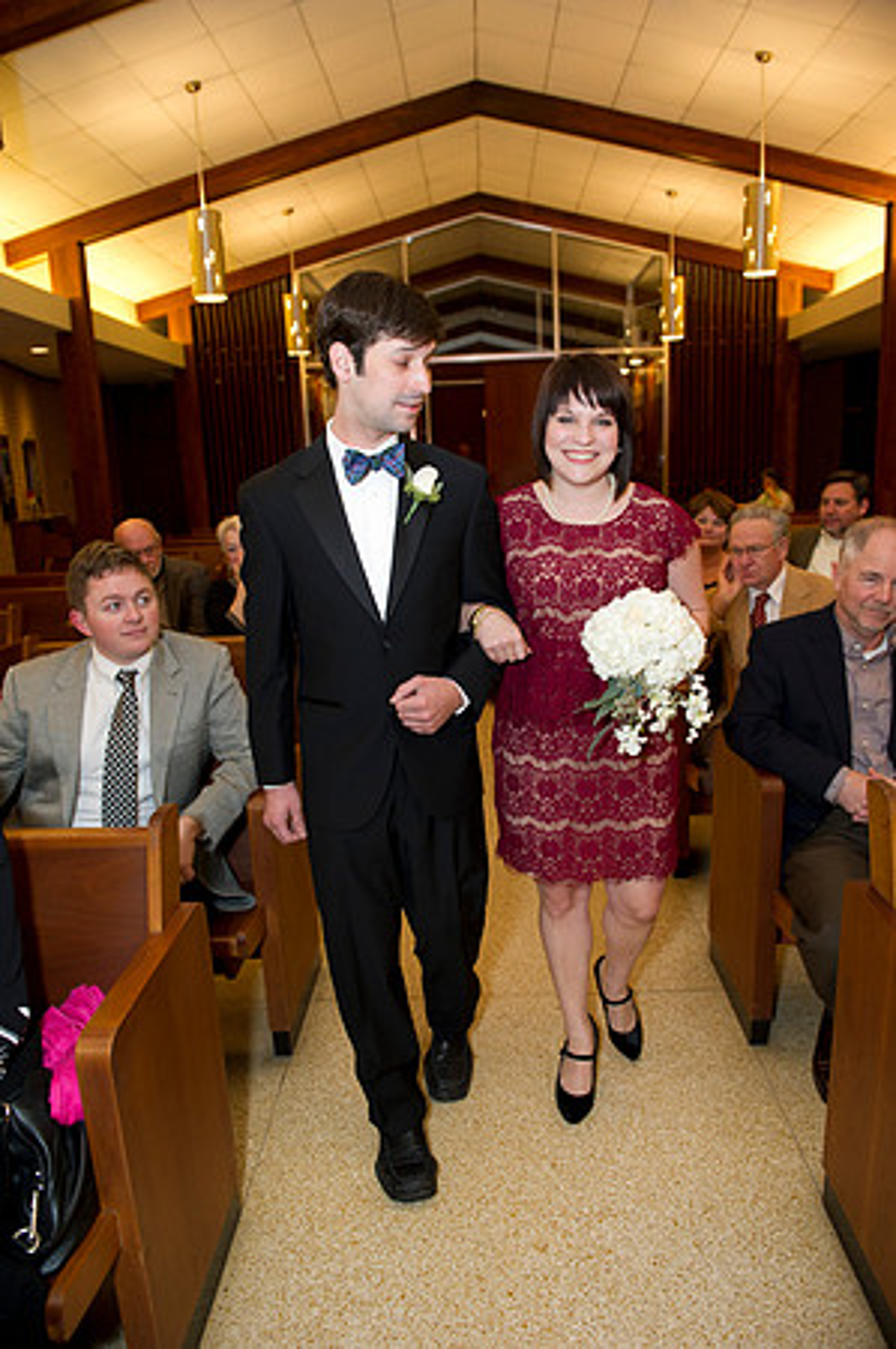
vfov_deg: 73.8
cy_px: 674
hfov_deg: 53.0
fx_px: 898
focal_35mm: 24
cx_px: 448
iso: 1600
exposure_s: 1/160
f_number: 4
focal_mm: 24
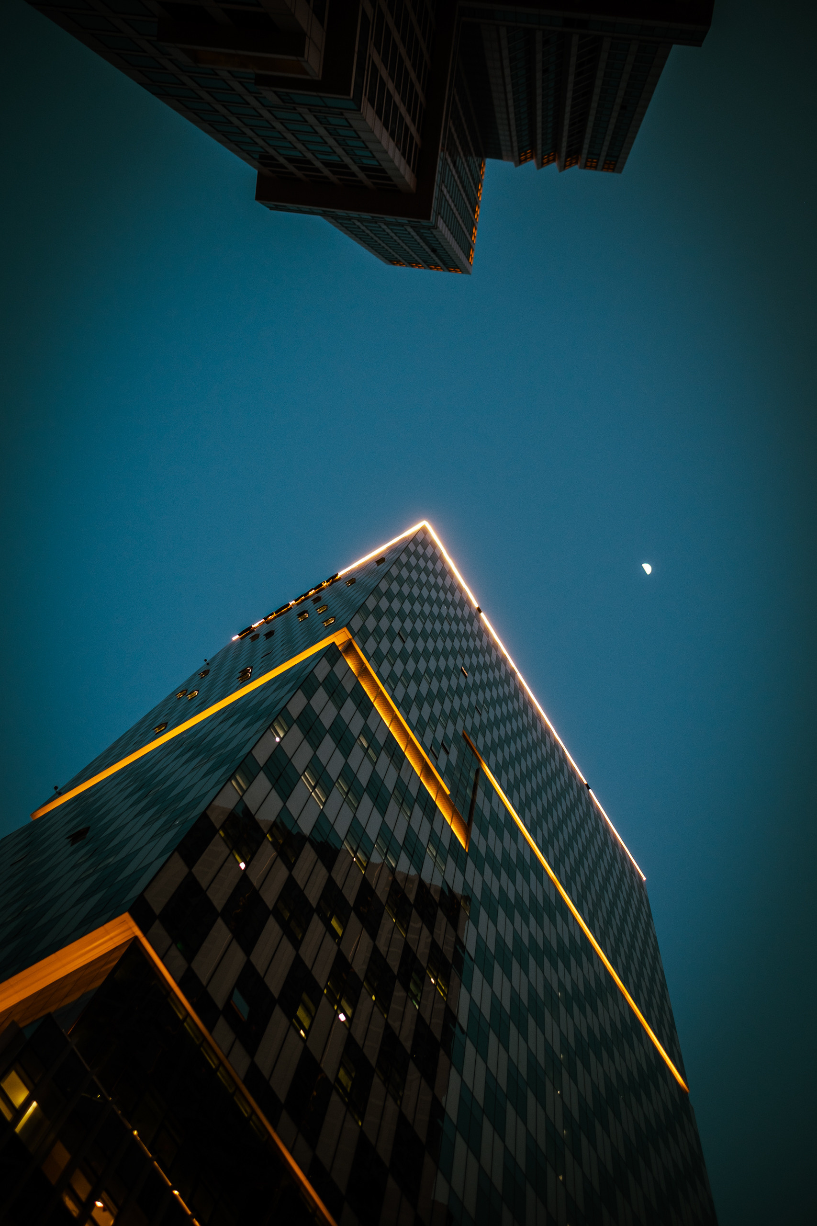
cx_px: 408
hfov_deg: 37.9
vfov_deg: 54.4
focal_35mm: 35
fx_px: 1191
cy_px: 613
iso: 200
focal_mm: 23
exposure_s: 1/125
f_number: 1.8
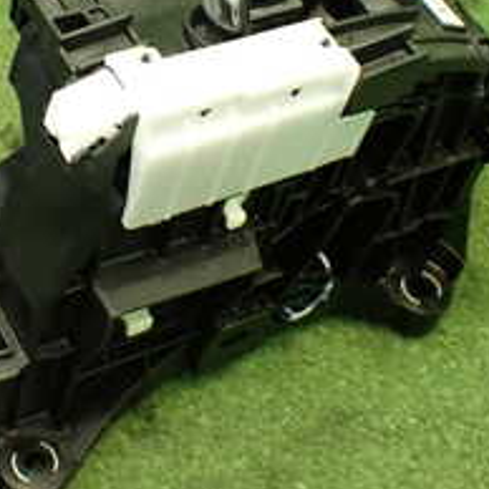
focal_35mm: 82
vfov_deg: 20.9
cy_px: 108
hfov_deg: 21.0
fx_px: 1311
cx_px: 131
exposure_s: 1/80
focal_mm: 5.4
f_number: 2.3
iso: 800
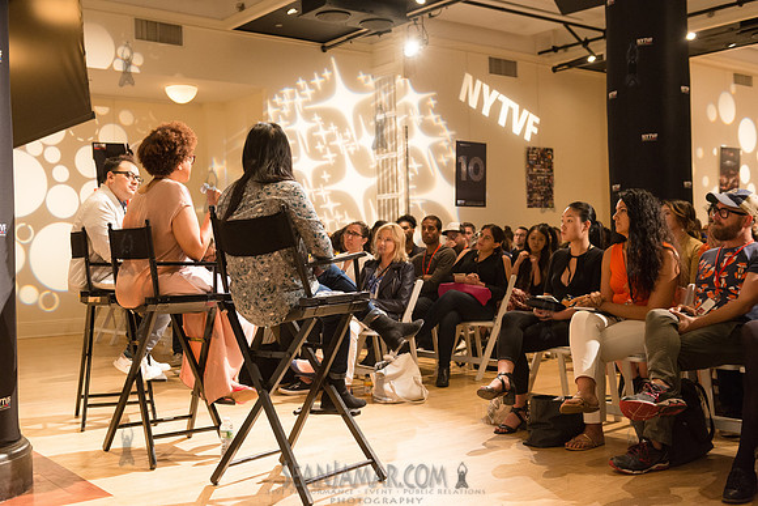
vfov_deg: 33.4
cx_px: 379
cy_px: 253
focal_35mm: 40
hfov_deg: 48.4
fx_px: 842
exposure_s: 1/125
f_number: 4
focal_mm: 40
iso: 2500
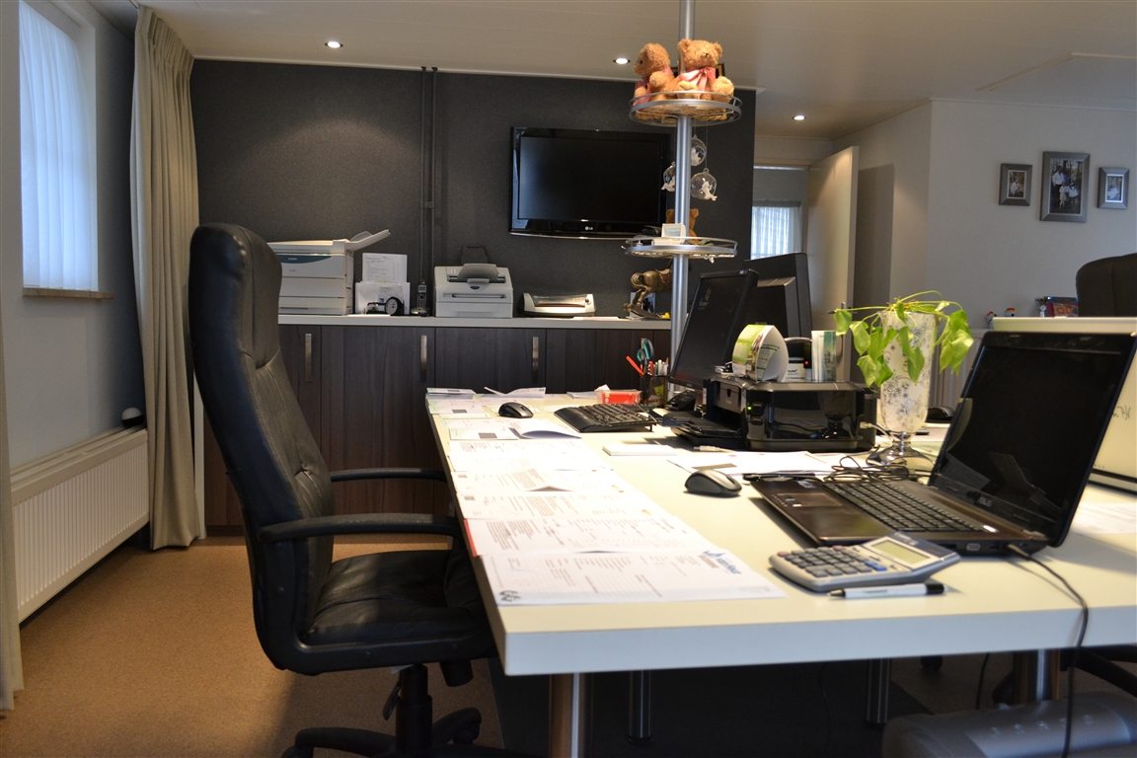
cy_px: 379
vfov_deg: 43.6
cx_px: 568
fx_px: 947
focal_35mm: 30
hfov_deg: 61.9
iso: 800
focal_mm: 20
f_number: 5.6
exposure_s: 1/30
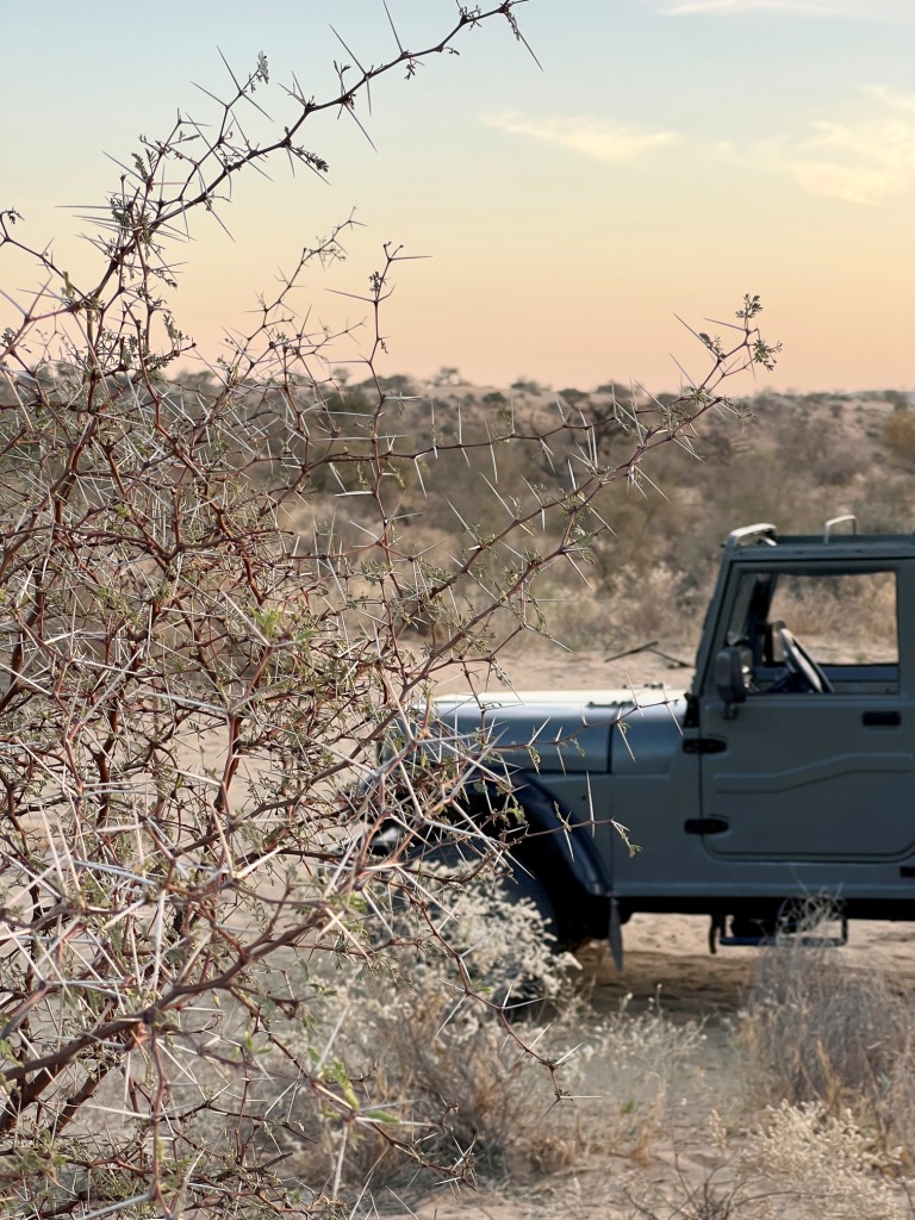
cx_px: 458
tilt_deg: -3.7
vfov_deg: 25.3
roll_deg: +0.7
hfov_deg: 19.1
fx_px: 2714
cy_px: 610
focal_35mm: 77
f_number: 2.8
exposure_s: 1/120
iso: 32
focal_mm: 9
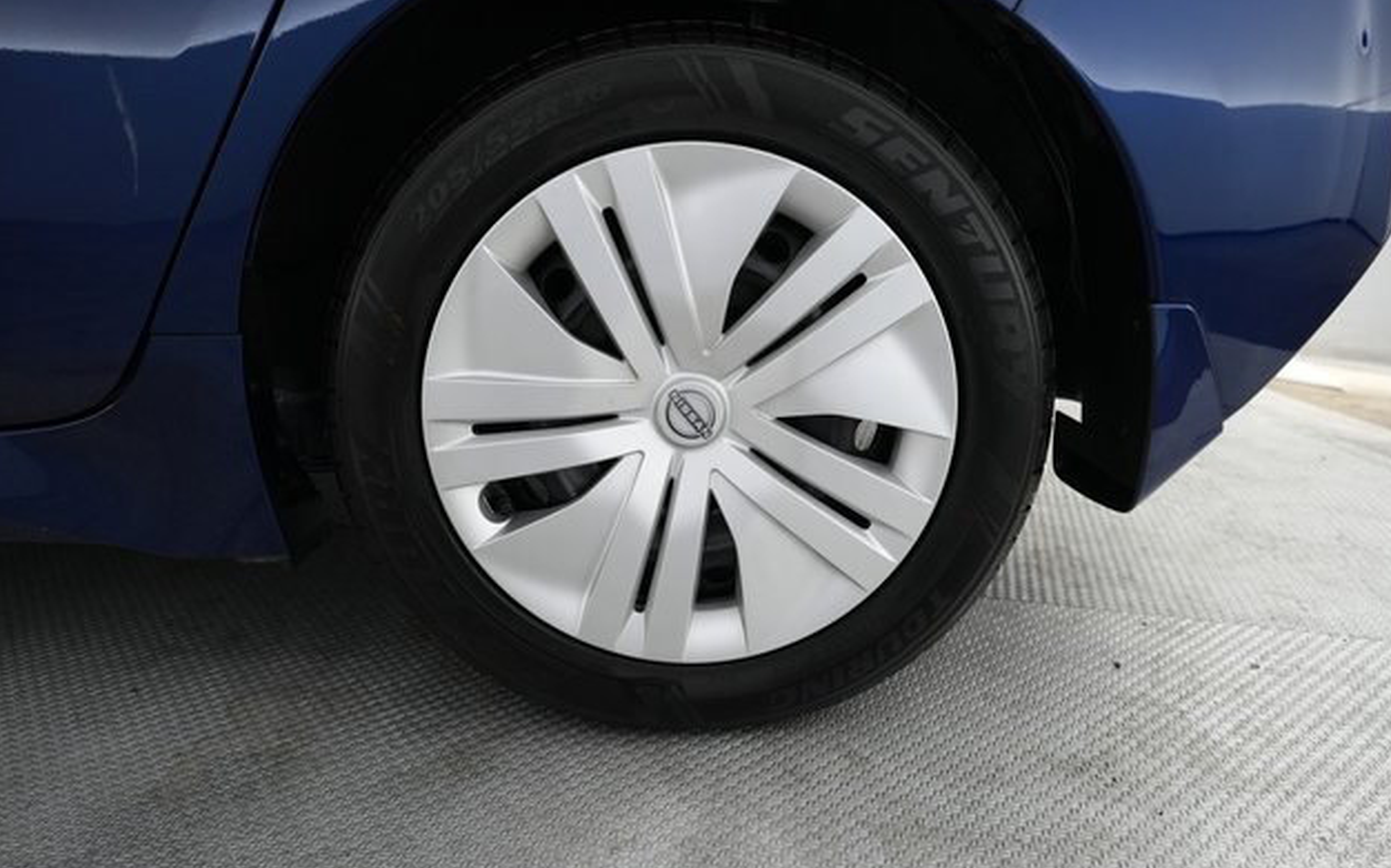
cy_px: 413
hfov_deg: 72.6
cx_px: 689
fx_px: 948
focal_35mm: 25
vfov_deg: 49.2
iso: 2500
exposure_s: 1/60
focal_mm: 24
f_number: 4
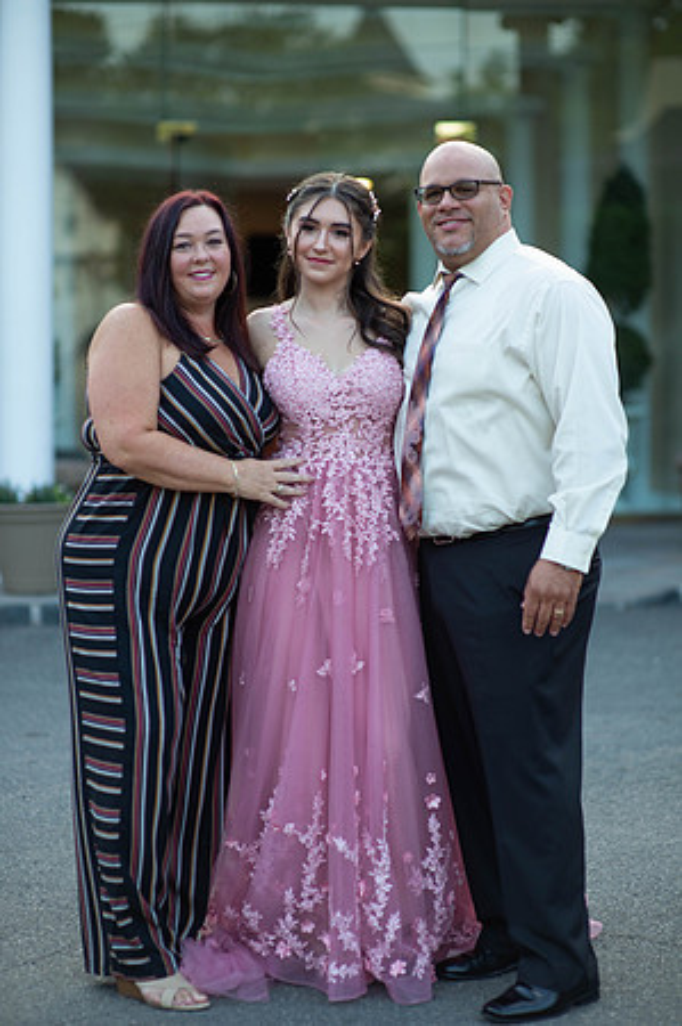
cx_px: 341
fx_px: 2421
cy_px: 513
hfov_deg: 16.0
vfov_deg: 23.9
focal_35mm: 85
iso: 250
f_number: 2
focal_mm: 85
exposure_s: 1/800
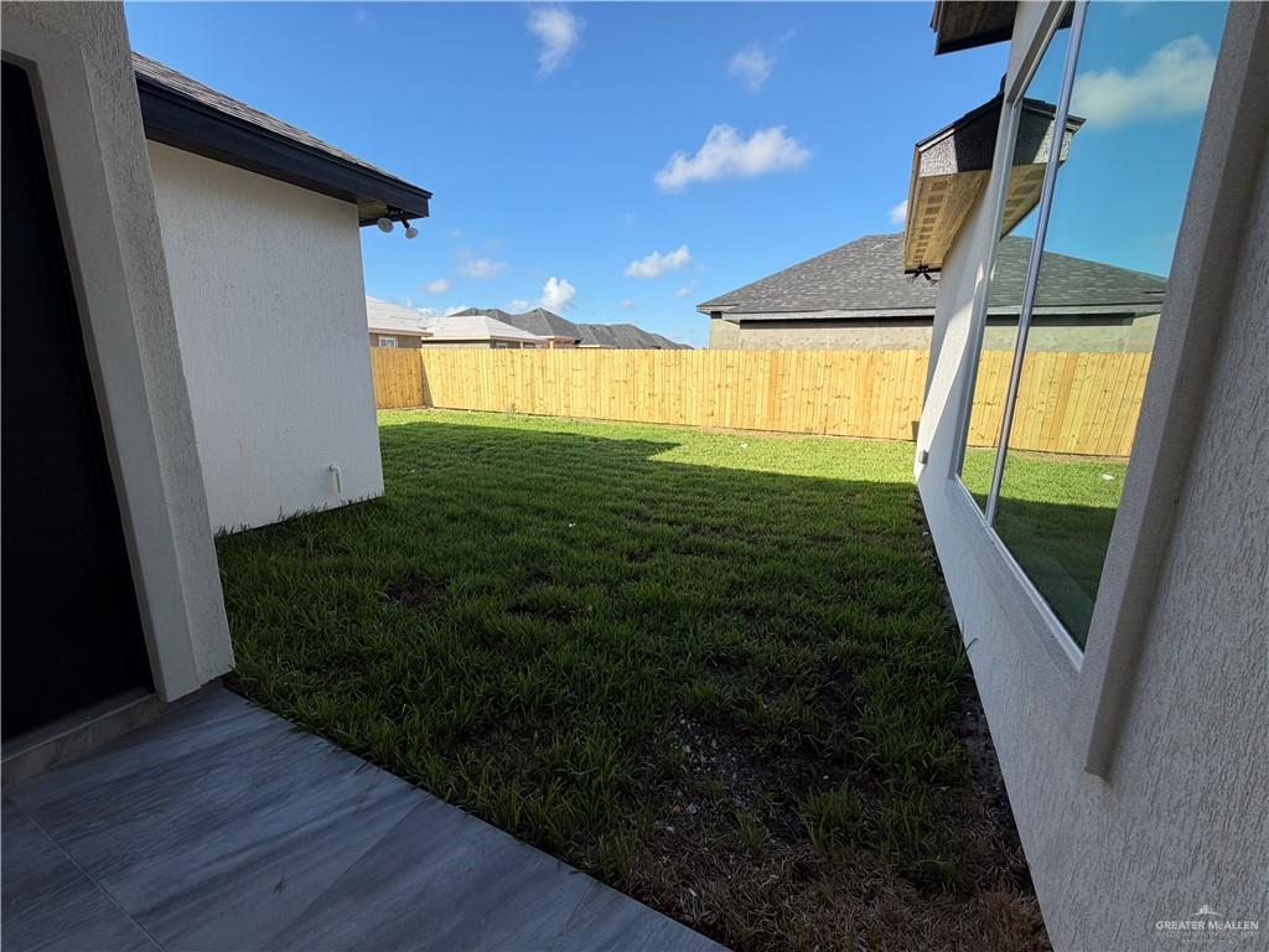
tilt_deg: -11.3
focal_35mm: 14
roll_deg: -1.5
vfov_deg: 85.7
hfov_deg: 102.1
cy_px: 476
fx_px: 513
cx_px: 634
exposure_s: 1/770
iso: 32
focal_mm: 2.22
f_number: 2.2
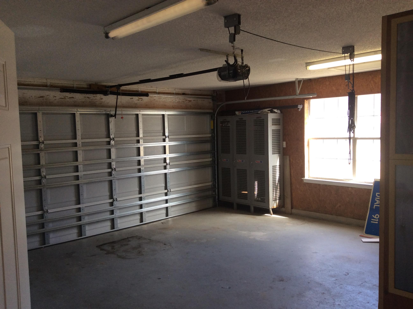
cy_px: 154
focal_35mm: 32
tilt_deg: -4.1
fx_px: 381
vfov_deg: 44.1
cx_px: 206
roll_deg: +2.1
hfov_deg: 56.9
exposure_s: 1/40
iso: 40
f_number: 2.4
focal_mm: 3.3
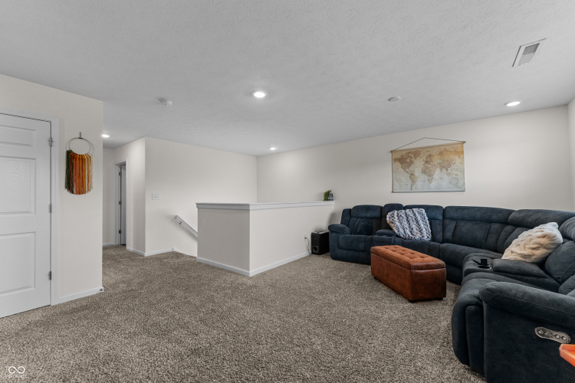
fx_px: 224
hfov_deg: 104.3
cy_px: 192
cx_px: 288
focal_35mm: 14
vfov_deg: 81.2
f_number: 5
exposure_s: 1/125
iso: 1250
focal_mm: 14
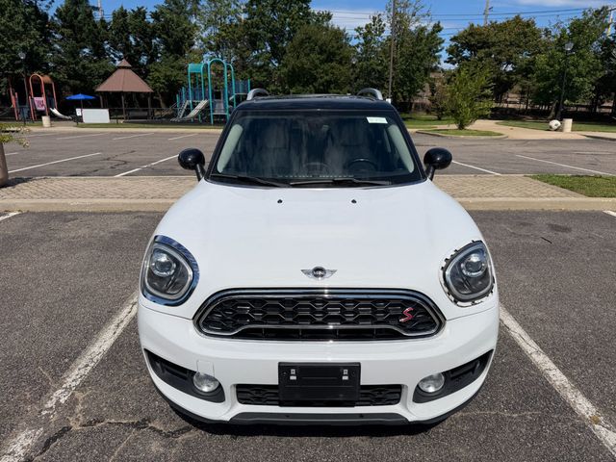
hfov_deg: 71.6
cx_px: 308
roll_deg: -1.2
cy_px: 231
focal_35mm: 24
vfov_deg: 56.8
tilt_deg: -17.0
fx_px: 427
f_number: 1.78
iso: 80
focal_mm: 6.76
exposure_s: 1/14286
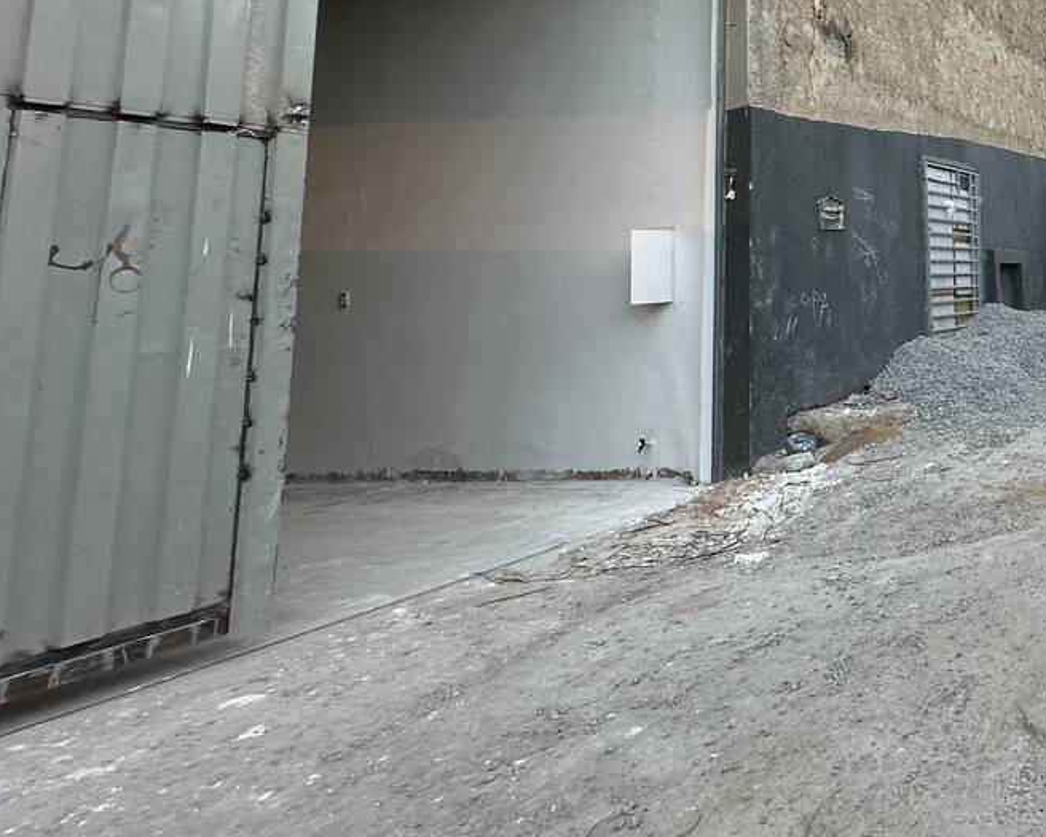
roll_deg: +3.8
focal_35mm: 30
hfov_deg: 45.3
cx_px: 1132
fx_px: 929
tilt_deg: +9.2
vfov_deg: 45.5
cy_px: 142
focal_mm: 2.22
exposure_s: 1/139
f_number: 2.2
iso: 40
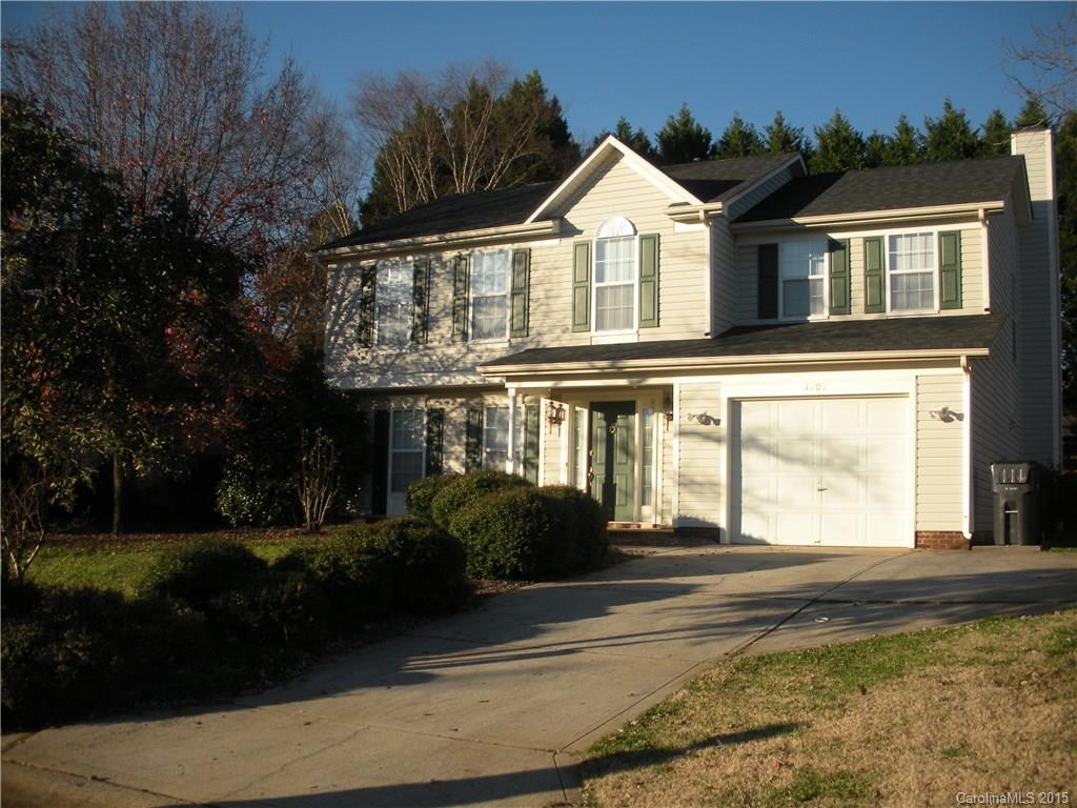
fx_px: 1089
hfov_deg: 52.6
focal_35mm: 35
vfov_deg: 40.7
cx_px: 538
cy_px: 404
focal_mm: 6.3
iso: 64
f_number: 3.5
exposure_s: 1/620
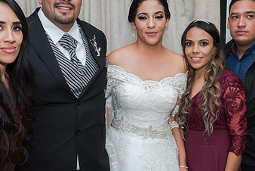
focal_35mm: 48
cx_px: 123
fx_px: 340
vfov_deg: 28.1
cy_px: 87
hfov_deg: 41.1
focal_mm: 28
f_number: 4
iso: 1600
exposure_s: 1/100
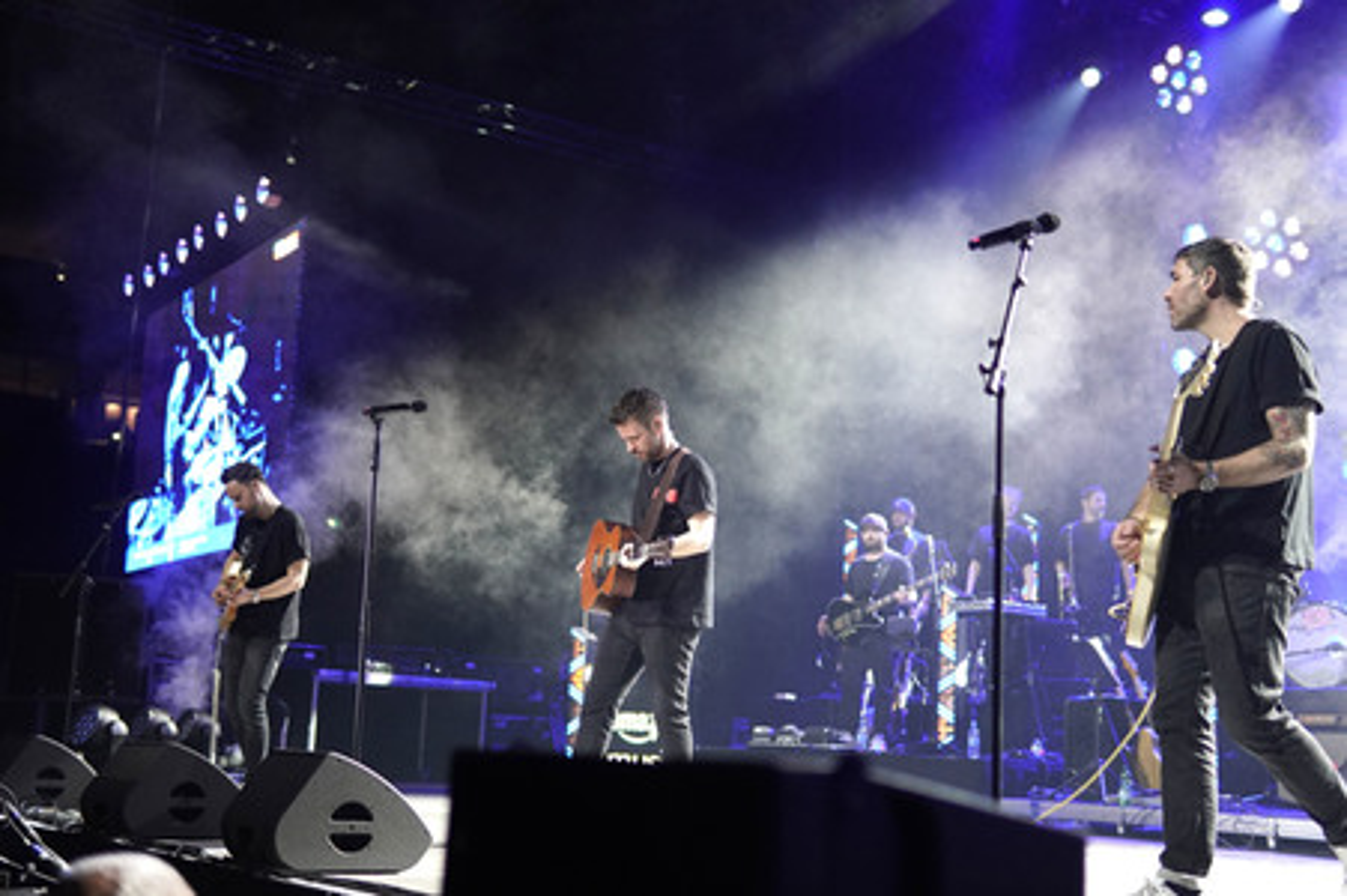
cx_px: 674
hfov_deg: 43.6
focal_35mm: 45
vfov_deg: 29.8
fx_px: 1682
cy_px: 448
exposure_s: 1/320
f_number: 1.4
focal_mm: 30
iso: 1250
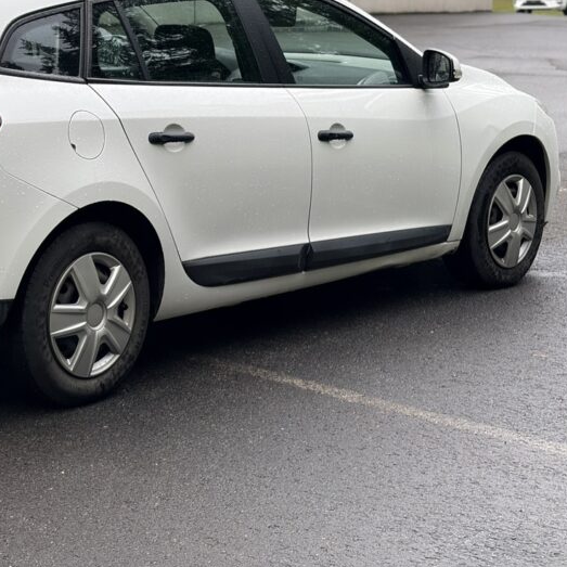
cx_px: 78
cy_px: 154
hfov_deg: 19.0
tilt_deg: -7.5
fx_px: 1668
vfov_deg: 19.2
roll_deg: +0.4
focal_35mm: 90
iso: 32
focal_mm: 5.96
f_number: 1.6
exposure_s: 1/295
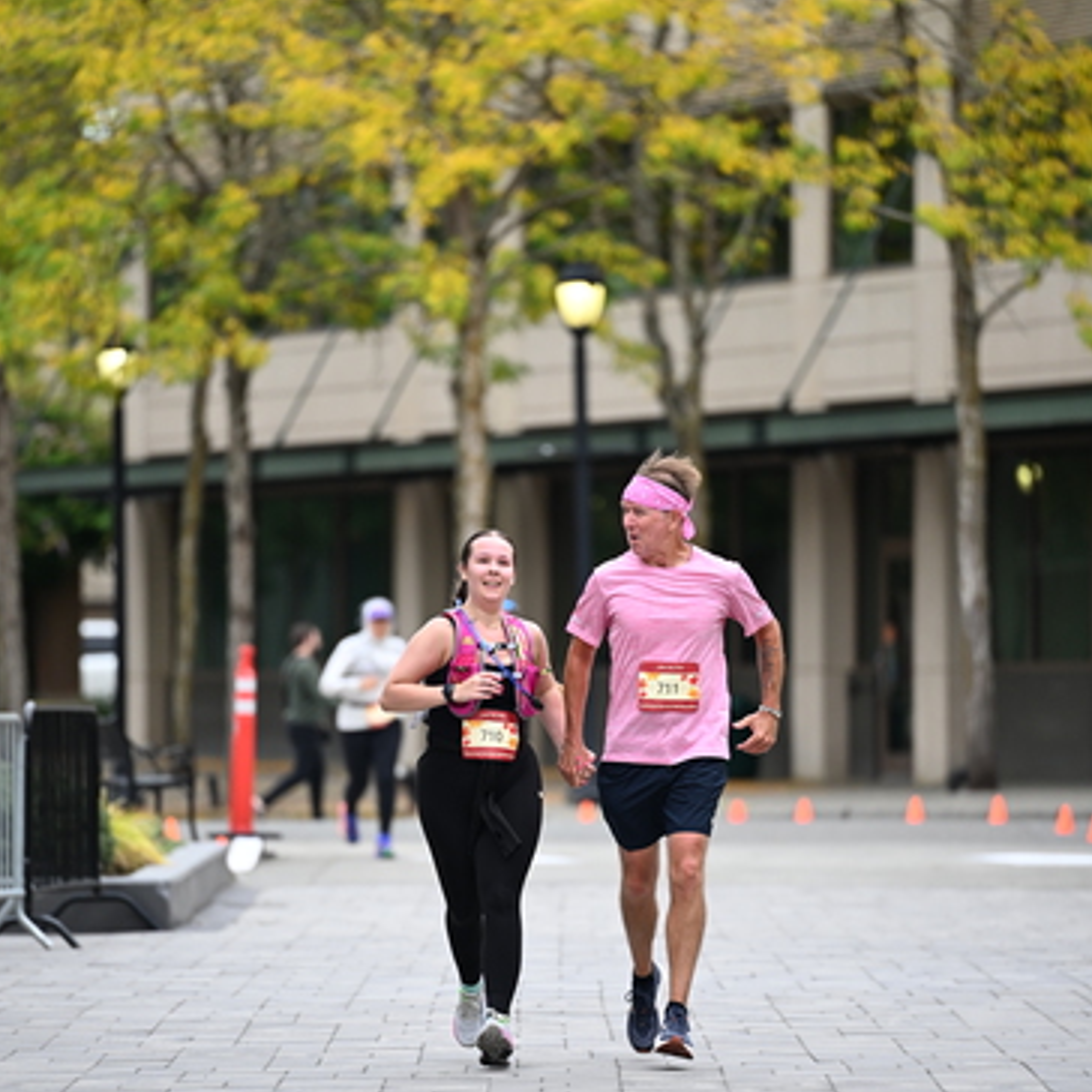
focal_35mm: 257
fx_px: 9172
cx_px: 544
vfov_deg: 6.8
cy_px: 648
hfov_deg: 6.8
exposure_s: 1/1600
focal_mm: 200
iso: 640
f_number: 2.8
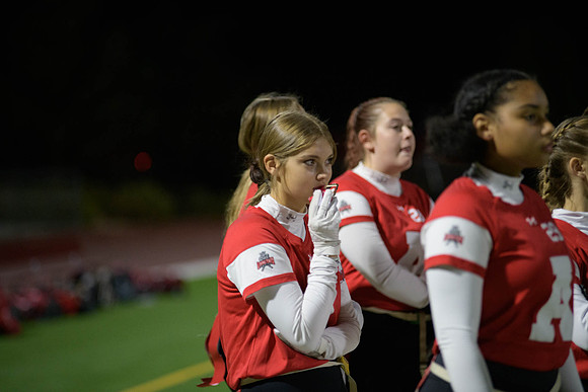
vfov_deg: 8.3
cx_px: 294
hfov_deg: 12.4
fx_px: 2696
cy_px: 196
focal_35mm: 165
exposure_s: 1/640
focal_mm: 165
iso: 3600
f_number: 2.8
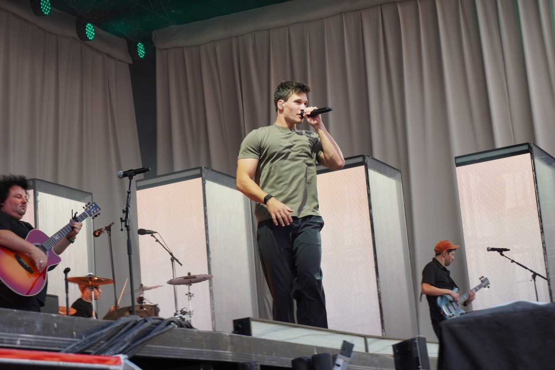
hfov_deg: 27.0
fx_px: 1156
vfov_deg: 18.2
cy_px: 185
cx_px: 278
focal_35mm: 75
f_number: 6.3
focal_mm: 50
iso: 200
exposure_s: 1/60
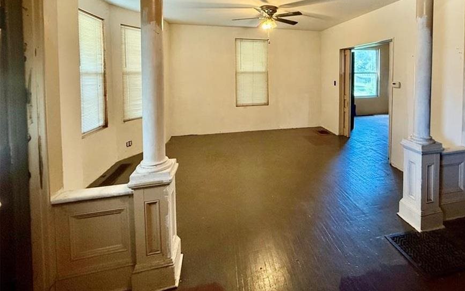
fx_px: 228
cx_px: 282
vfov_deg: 62.1
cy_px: 80
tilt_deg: -3.1
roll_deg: +0.5
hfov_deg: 89.8
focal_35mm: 18
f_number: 2.2
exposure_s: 1/120
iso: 500
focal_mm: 2.22
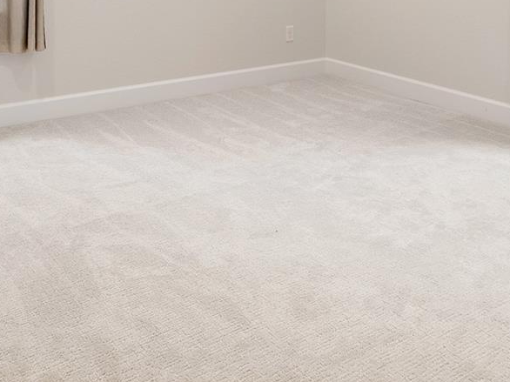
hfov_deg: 42.6
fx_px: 653
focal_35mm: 44
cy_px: -77
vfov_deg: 28.4
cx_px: 258
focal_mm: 16.9
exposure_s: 1/400
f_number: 8
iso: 400
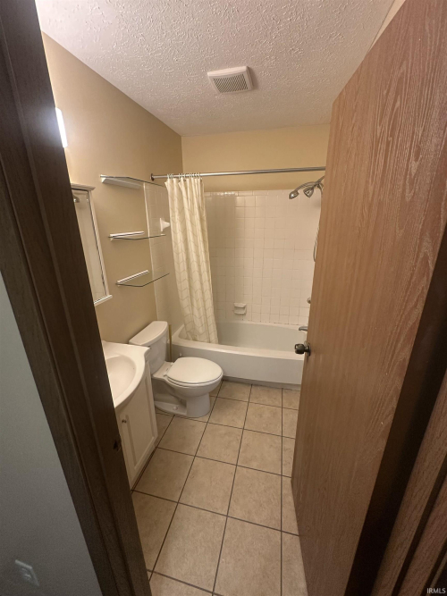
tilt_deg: -18.5
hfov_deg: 85.7
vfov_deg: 102.1
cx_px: 224
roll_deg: +0.0
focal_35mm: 14
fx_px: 241
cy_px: 298
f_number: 2.2
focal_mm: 2.22
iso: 320
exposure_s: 1/60
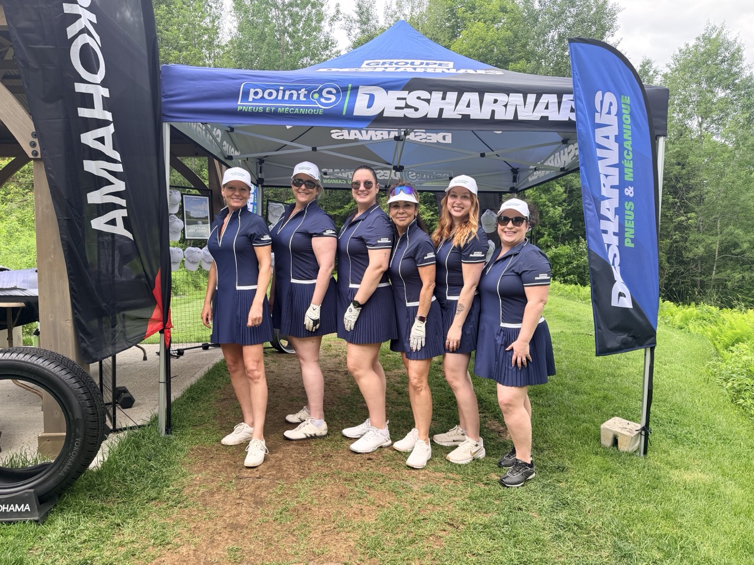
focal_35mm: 24
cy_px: 282
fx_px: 523
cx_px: 377
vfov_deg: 56.8
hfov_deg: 71.6
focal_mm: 6.76
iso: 100
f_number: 1.78
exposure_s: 1/1192
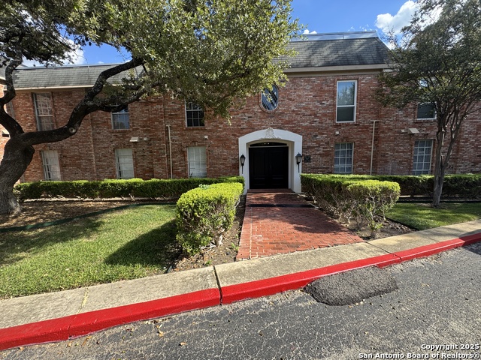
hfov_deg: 102.1
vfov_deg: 85.7
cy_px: 180
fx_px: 195
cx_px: 240
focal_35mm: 14
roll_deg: +2.2
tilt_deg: -8.2
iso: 40
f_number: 2.2
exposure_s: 1/451
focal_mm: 2.22
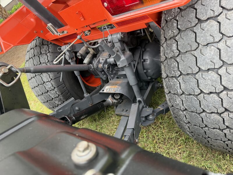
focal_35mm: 24
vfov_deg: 56.8
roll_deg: +37.3
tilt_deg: -37.7
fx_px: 162
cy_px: 88
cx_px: 116
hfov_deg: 71.6
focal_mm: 6.76
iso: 200
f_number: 1.78
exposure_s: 1/89
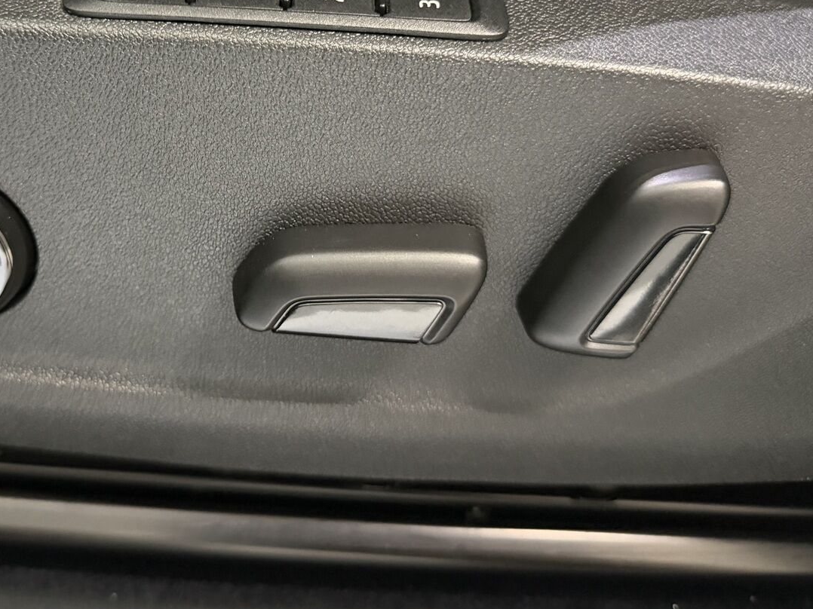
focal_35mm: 38
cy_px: 137
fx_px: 892
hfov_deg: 48.1
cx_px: 267
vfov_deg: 36.6
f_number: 1.78
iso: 800
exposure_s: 1/25
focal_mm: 6.76
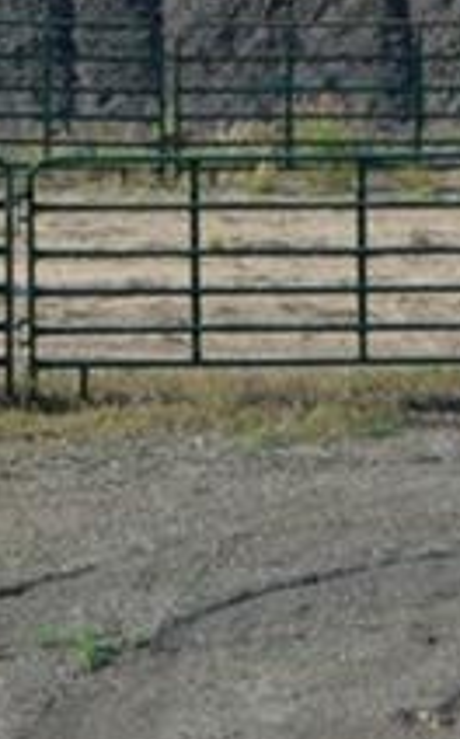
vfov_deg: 3.9
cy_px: -758
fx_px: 10680
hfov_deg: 2.4
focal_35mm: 531
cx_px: -687
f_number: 5.3
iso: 100
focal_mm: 46
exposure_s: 1/400
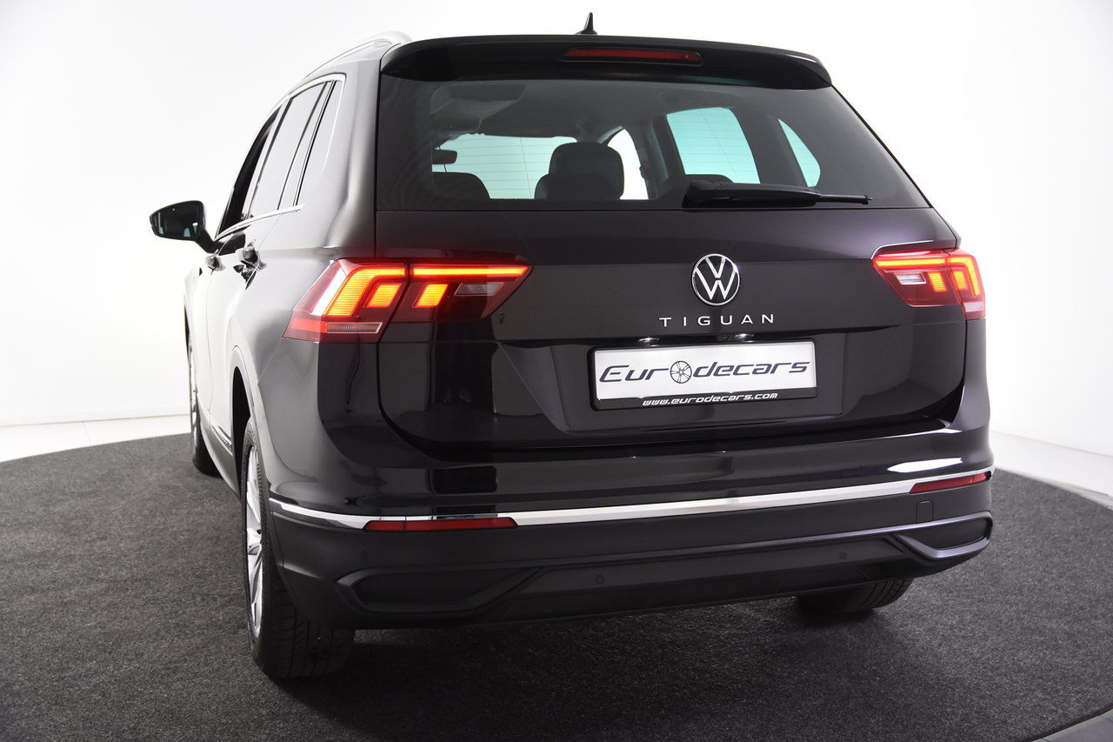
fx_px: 1298
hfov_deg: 46.4
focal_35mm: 42
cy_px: 371
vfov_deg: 31.9
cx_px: 556
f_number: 4.5
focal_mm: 28
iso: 1600
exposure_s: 1/80
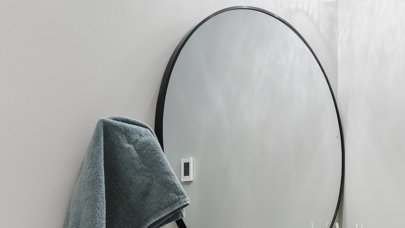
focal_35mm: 42
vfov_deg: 27.4
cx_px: 266
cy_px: 201
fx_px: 451
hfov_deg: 47.7
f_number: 7.1
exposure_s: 1/15
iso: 320
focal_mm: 16
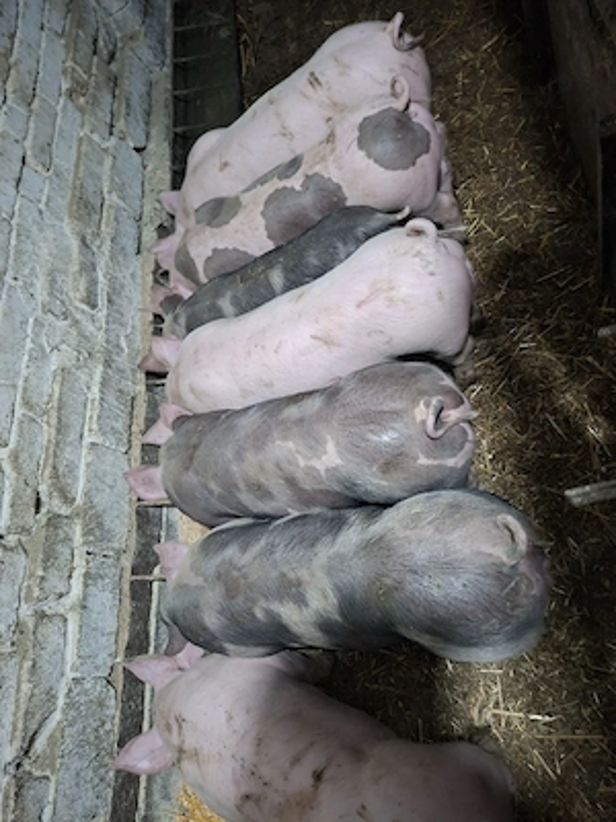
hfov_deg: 58.9
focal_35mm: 23
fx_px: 546
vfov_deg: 73.9
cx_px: 308
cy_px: 411
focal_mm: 5.54
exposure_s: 1/25
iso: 640
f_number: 1.8
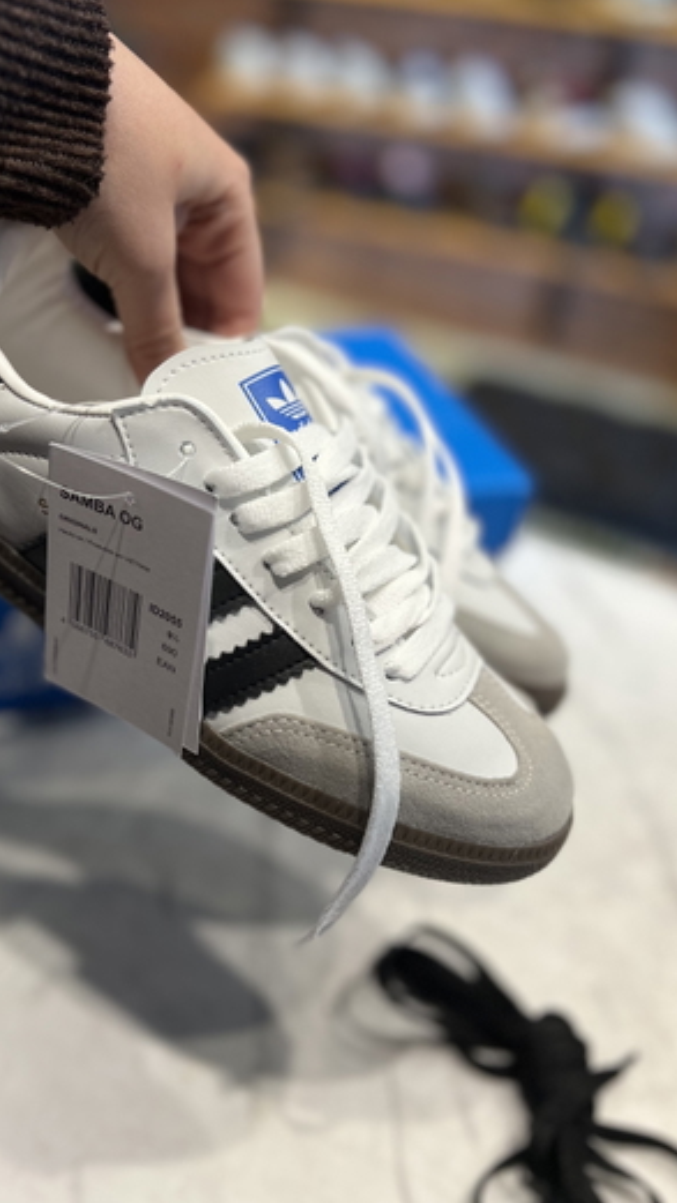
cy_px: 590
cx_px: 252
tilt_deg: -38.4
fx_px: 926
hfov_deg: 39.9
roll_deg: -3.2
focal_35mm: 29
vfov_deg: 66.1
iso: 80
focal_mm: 5.7
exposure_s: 1/50
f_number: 1.5
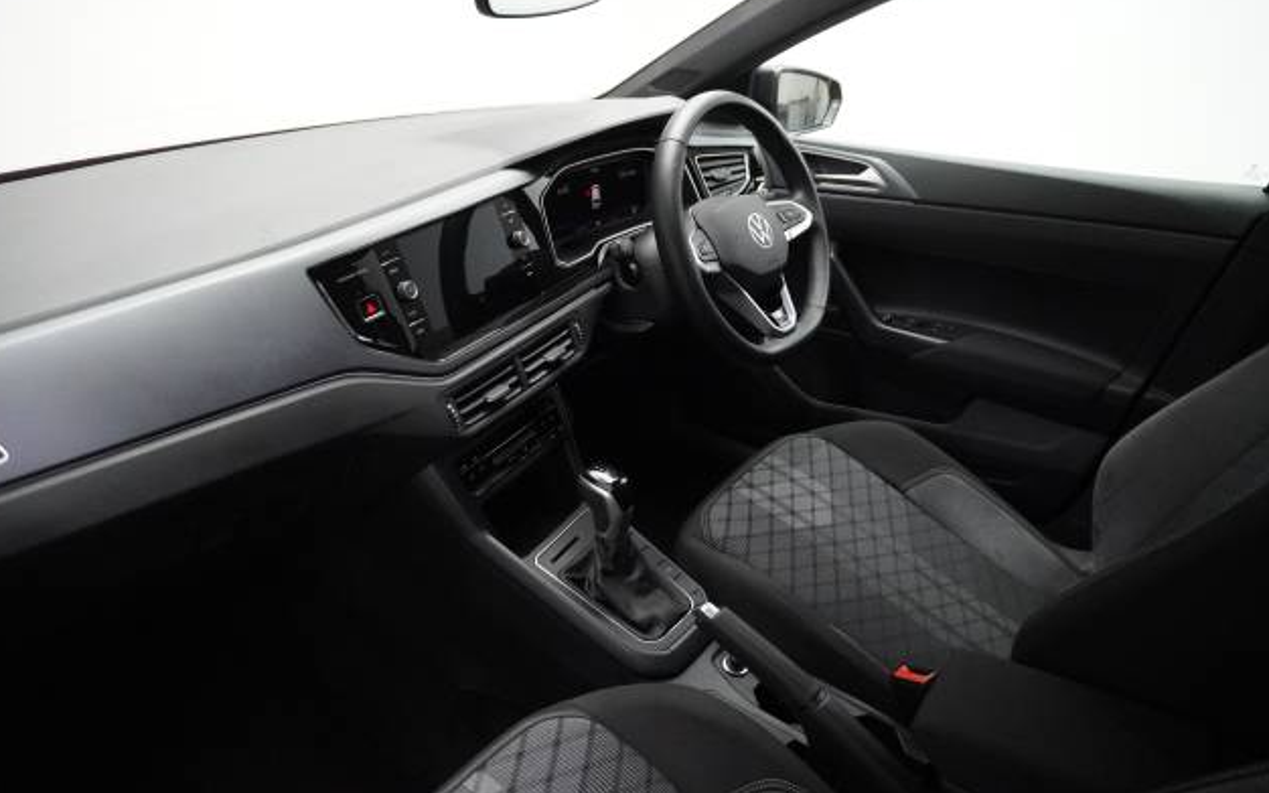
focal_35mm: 25
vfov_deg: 49.2
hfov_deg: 72.5
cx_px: 622
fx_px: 864
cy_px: 369
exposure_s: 1/160
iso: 5000
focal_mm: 16
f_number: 3.5
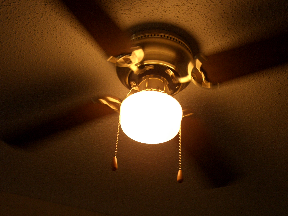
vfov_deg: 33.6
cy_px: 108
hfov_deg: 43.9
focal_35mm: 43
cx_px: 144
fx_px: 358
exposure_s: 1/80
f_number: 3
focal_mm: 9.2
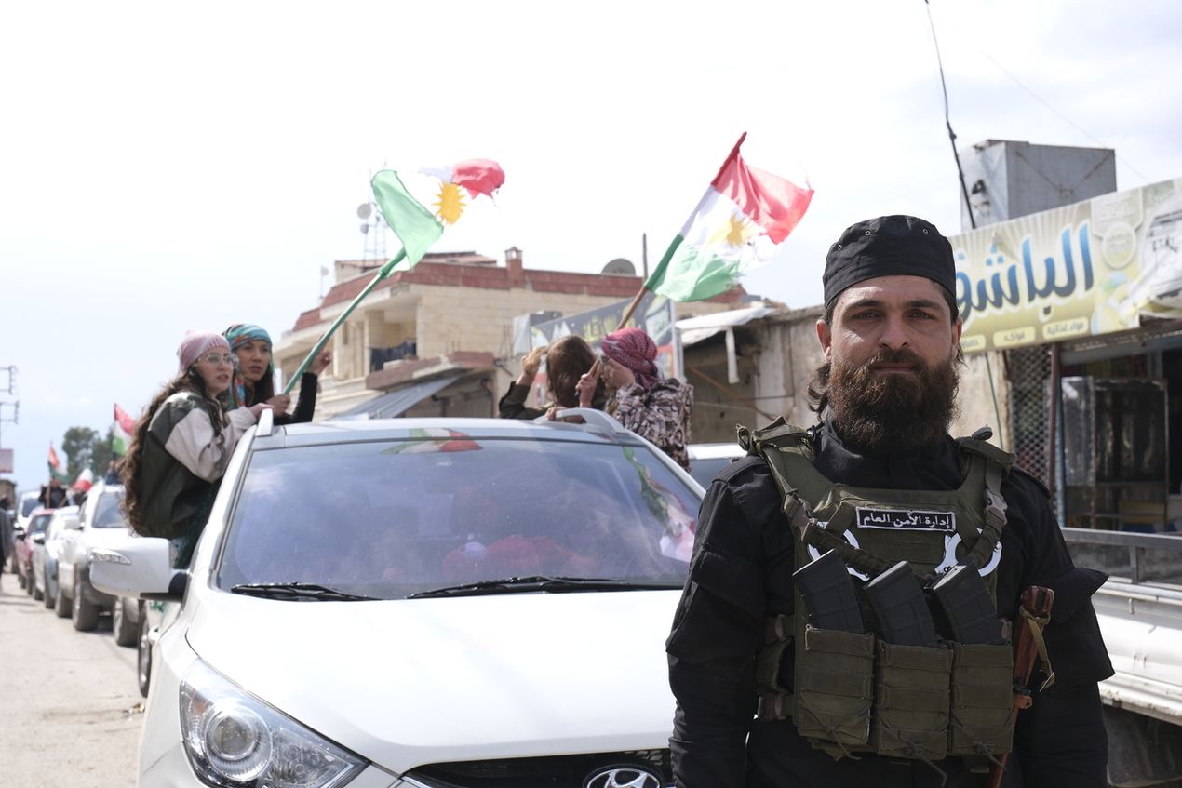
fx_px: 1642
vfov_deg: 27.0
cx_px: 591
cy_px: 394
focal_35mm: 50
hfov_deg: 39.6
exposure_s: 1/900
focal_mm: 33.2
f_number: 6.4
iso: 400
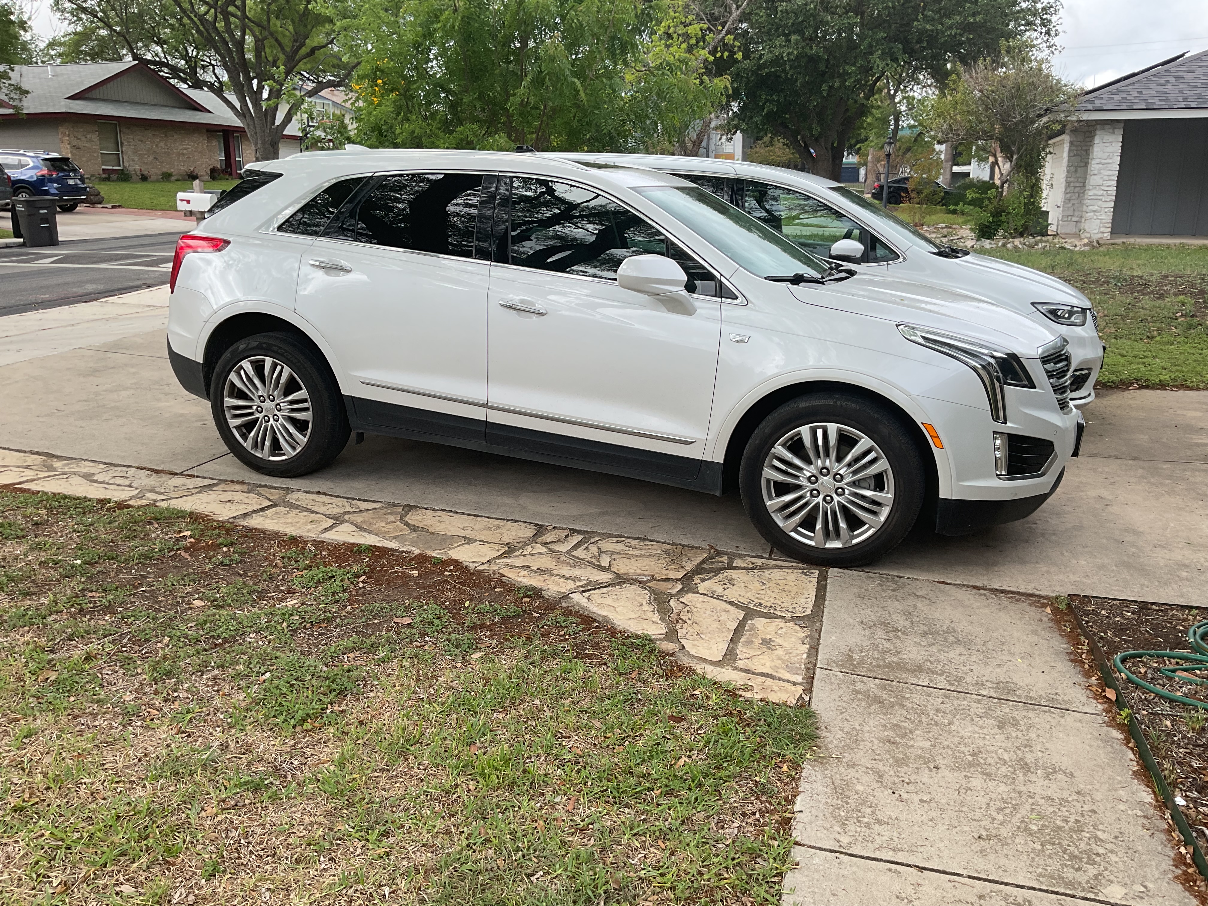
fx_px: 1012
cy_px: 453
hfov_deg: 61.7
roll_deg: -0.6
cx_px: 604
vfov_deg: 48.2
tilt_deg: -15.5
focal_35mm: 29
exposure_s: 1/635
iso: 16
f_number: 1.8
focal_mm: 3
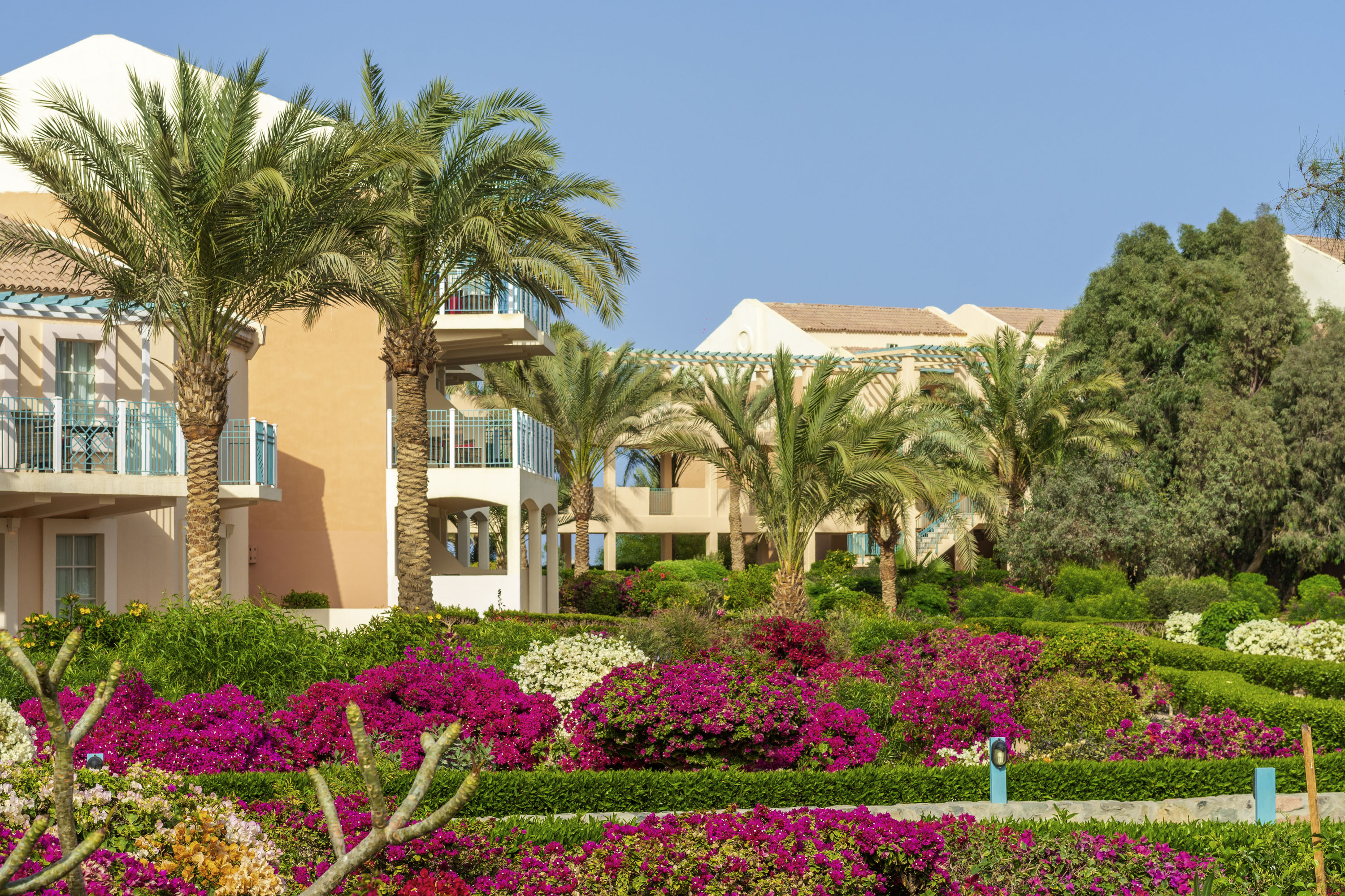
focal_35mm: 82
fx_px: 3082
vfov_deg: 16.6
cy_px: 448
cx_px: 672
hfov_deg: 24.6
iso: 100
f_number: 8
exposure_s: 1/320
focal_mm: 55
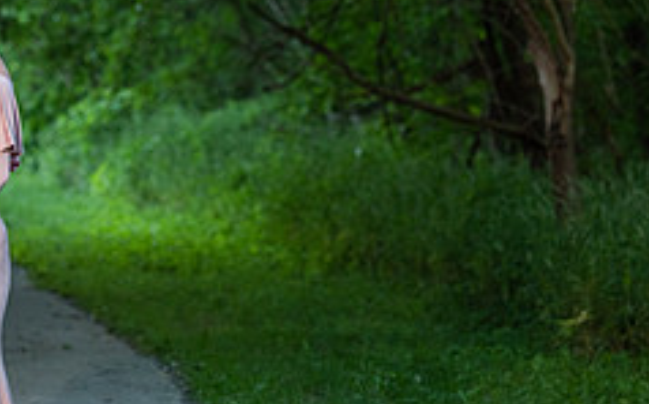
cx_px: -16
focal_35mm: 224
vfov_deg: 5.8
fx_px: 3956
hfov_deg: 9.3
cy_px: 179
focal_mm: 90
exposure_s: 1/250
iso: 400
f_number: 3.5
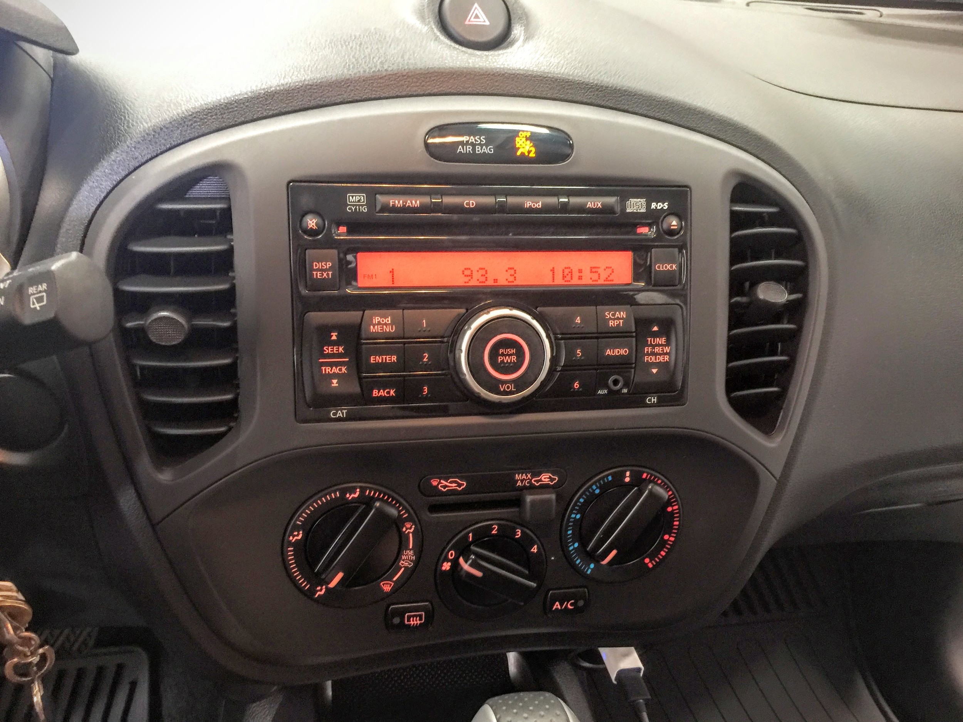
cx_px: 482
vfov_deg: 48.2
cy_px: 361
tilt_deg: -27.3
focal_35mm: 29
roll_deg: -4.9
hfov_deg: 61.7
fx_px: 807
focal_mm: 4.15
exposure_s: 1/4
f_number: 2.2
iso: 80
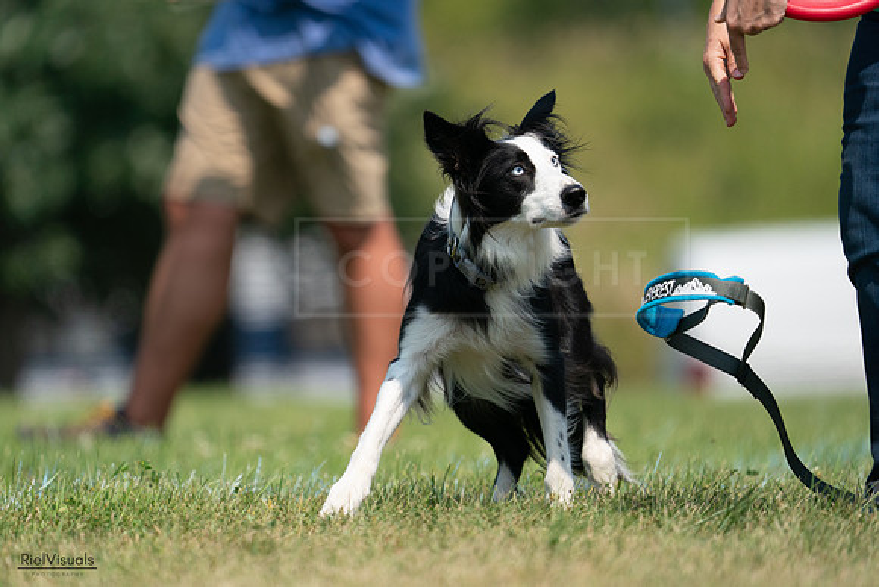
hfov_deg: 3.6
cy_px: 294
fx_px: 13945
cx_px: 440
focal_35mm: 571
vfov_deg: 2.4
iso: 1000
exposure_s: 1/4000
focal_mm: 571
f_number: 6.3
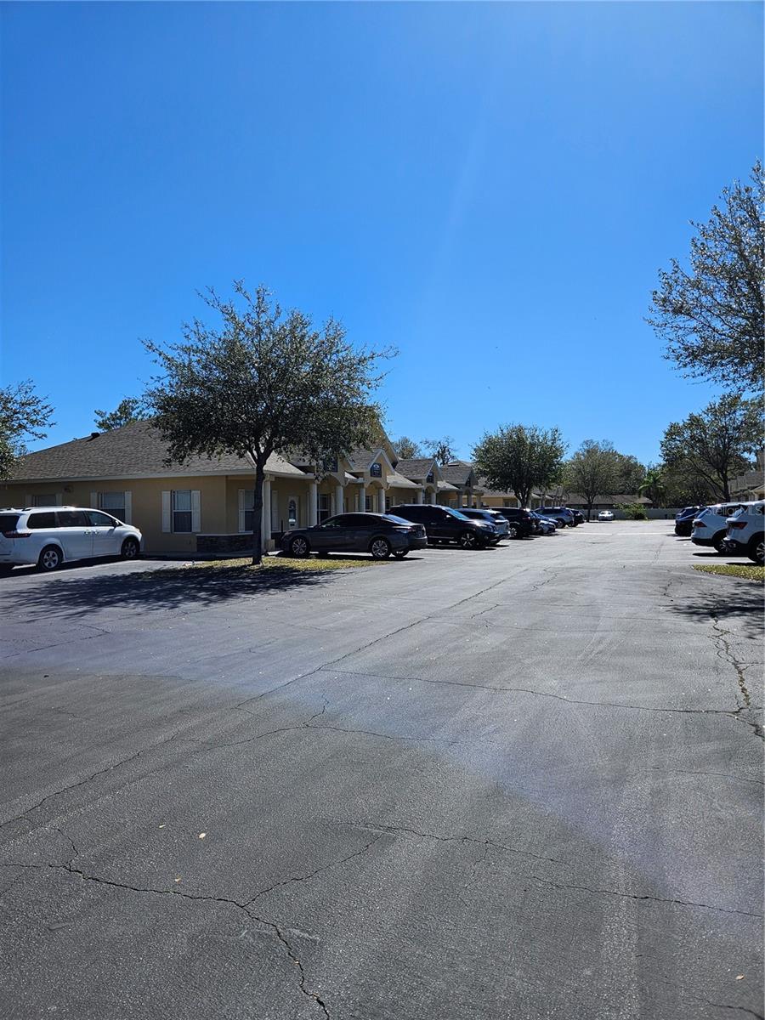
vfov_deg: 73.9
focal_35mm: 23
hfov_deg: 58.9
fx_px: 678
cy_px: 510
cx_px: 382
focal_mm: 5.4
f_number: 1.8
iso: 25
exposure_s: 1/2835
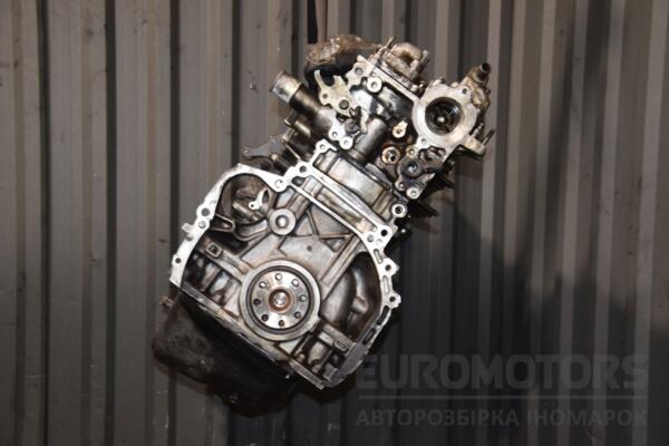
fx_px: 976
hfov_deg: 37.9
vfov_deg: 25.8
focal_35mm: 52
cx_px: 334
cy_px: 223
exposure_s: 1/60
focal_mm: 35
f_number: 5
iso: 800
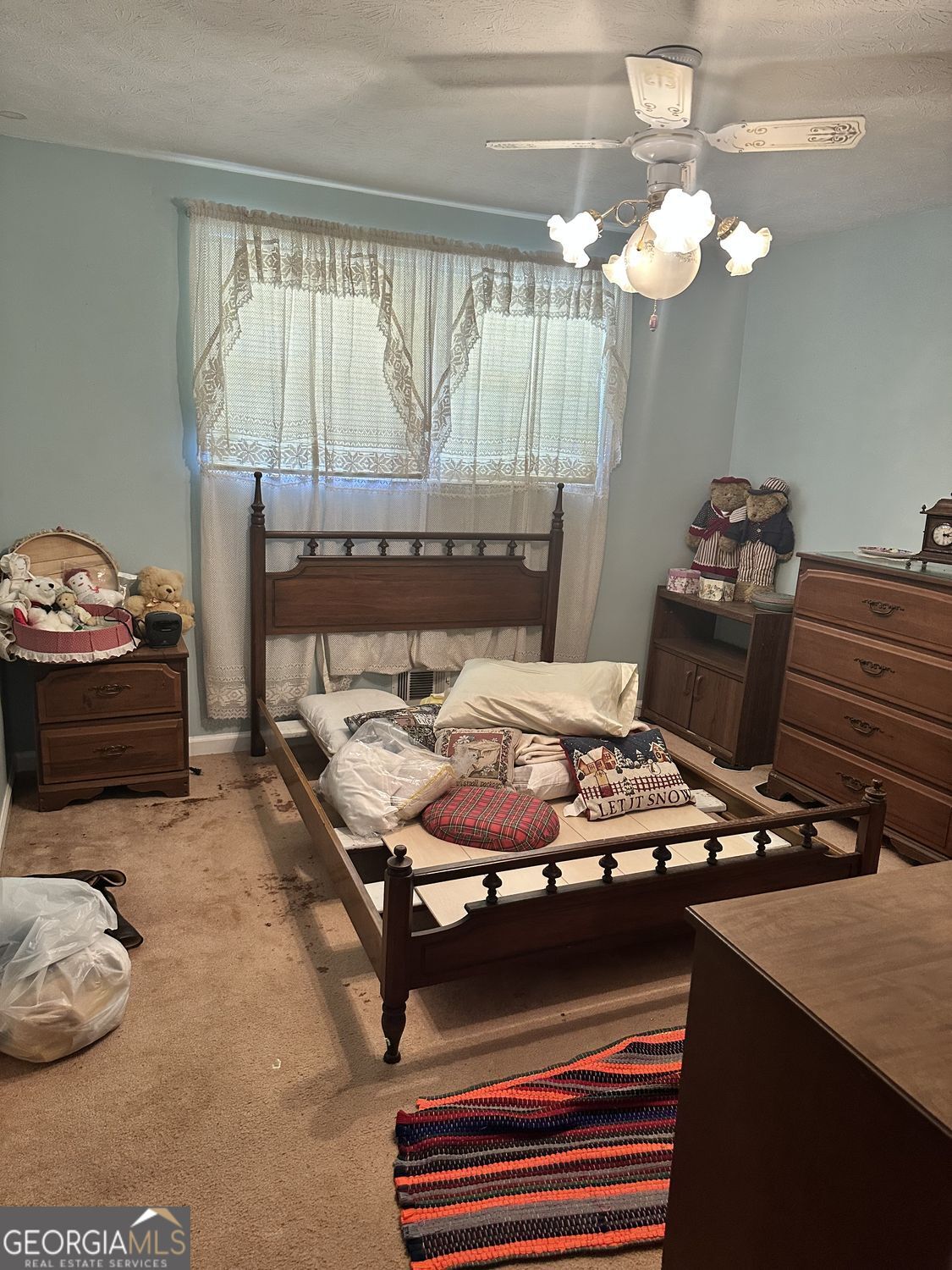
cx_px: 476
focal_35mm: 24
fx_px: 880
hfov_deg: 56.8
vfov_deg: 71.6
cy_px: 635
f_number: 1.78
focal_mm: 6.86
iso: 320
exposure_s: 1/60
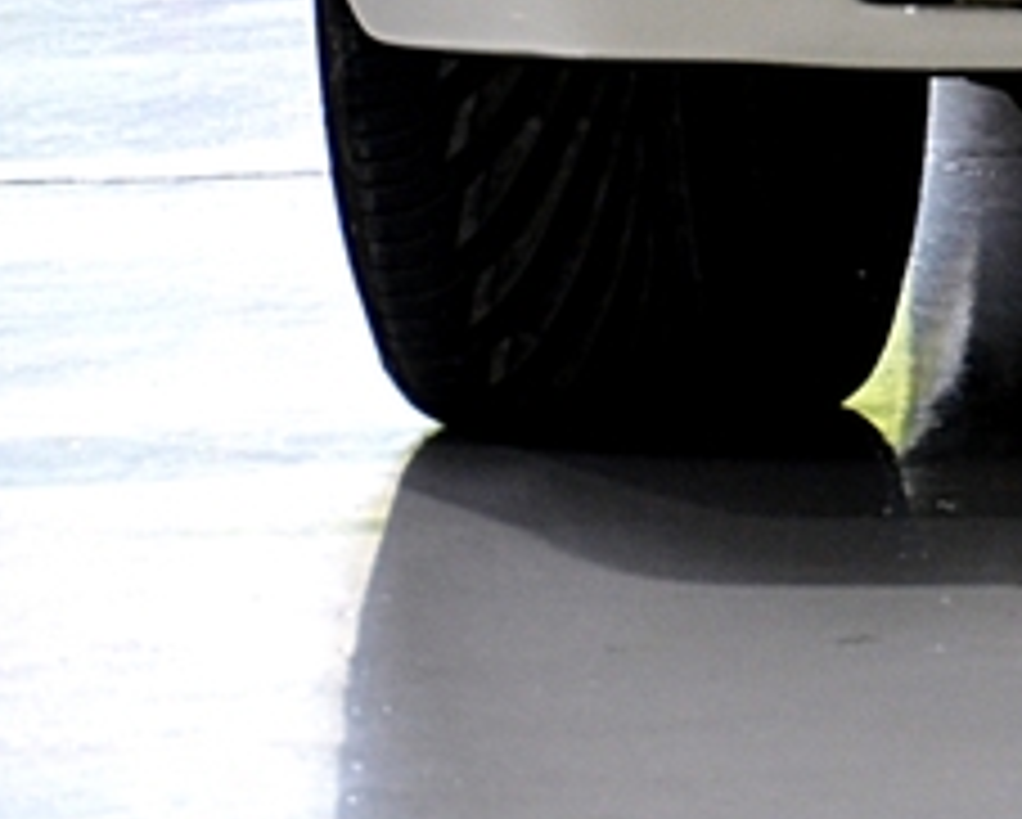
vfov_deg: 2.7
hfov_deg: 3.4
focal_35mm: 570
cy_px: -601
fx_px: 17256
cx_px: 2184
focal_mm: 90
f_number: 5.6
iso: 400
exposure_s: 1/80
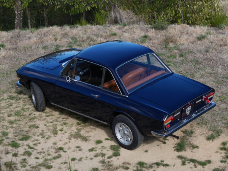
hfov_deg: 27.0
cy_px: 86
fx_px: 474
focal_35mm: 72
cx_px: 114
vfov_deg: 20.4
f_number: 8
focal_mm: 36
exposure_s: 1/320
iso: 200
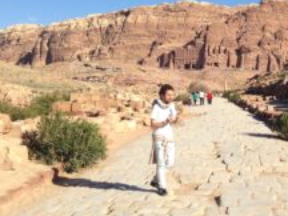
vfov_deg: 23.9
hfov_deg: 30.6
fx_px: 508
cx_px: 245
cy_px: 64
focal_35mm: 61
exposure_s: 1/1869
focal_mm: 4.12
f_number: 2.4
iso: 50
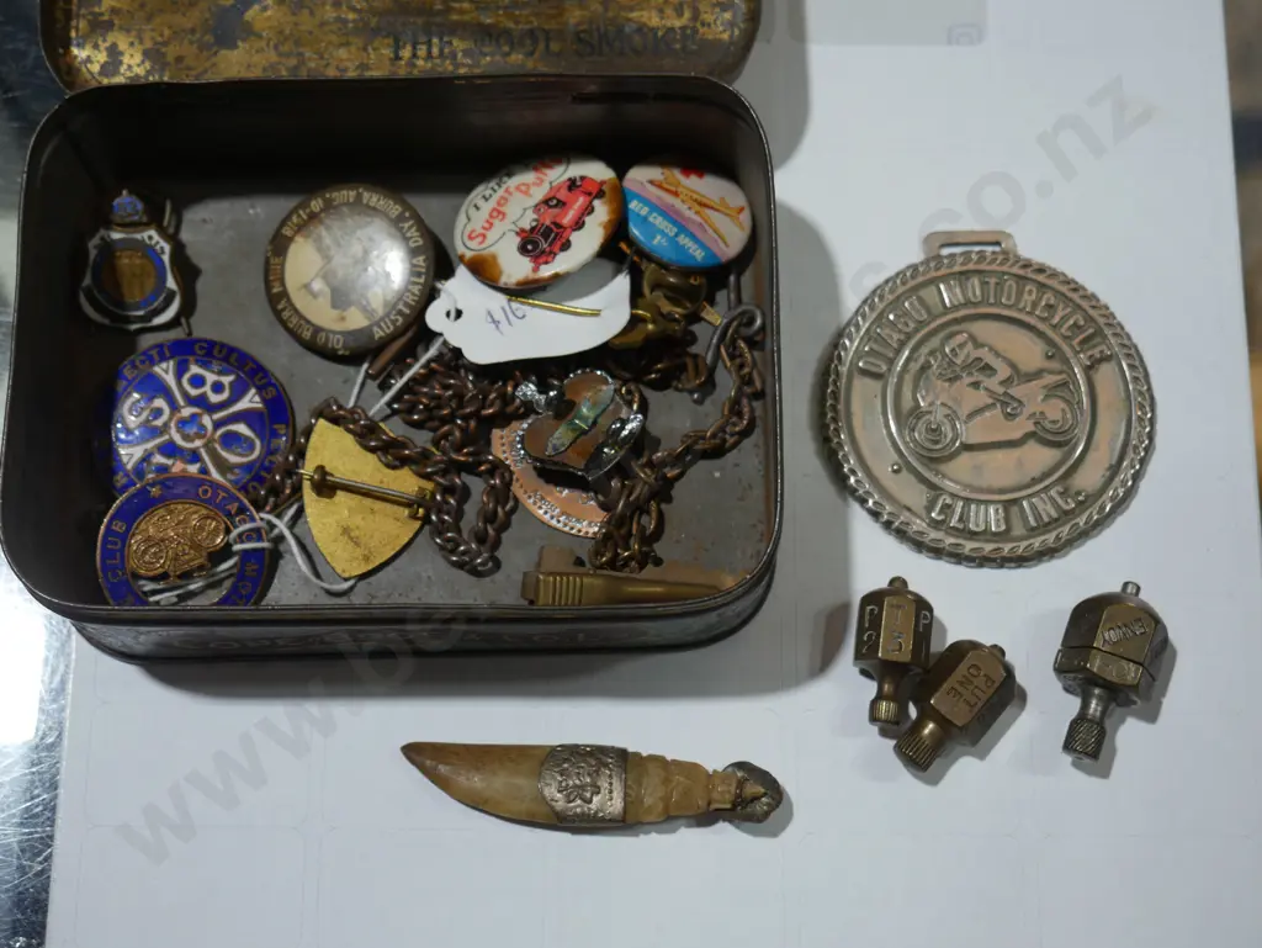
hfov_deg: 34.3
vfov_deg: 26.1
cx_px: 631
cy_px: 474
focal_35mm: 56
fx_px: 2043
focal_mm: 28
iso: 200
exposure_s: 1/80
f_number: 5.3
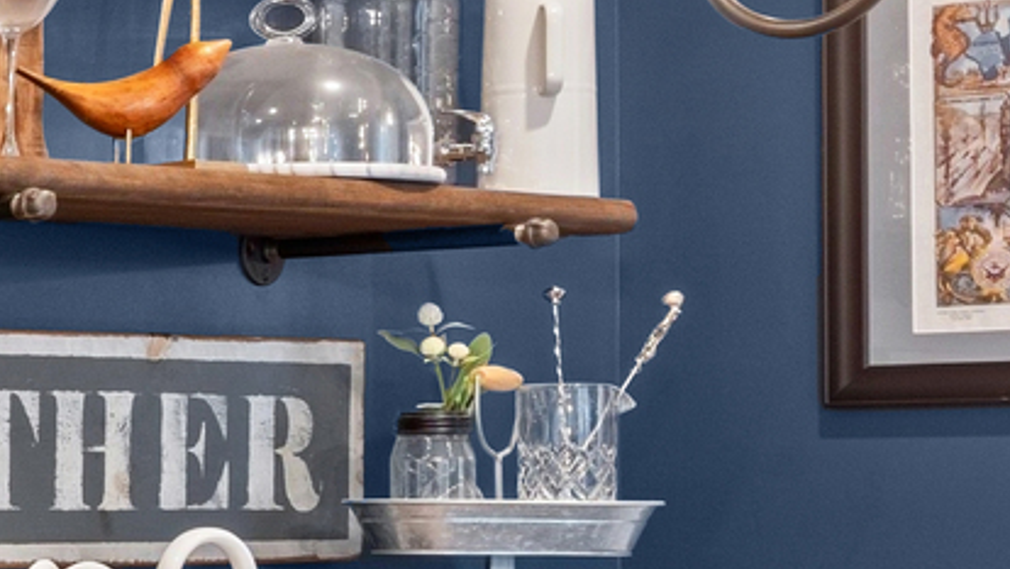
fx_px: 3536
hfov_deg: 12.9
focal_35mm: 132
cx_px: -1325
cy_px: 894
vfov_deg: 8.9
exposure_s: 5
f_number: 8
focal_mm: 17
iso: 400
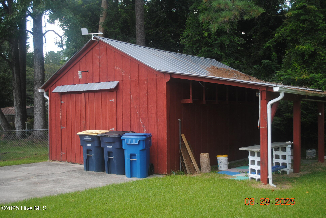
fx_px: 354
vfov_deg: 34.3
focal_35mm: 39
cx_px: 163
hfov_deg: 49.5
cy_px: 109
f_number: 4.2
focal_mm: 26
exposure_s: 1/125
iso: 100
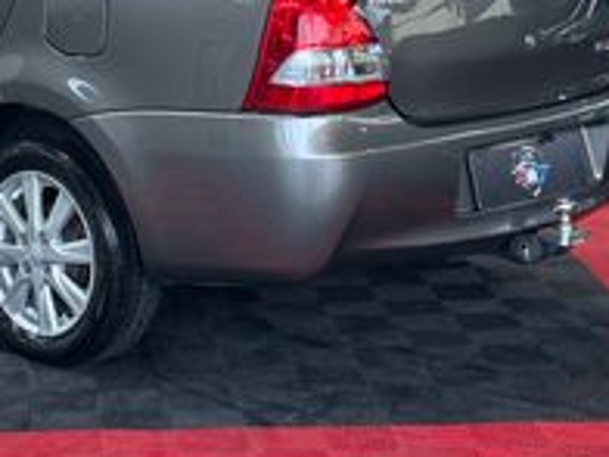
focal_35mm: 125
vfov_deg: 11.7
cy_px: -47
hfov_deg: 15.5
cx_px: 28
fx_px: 2199
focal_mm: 5.96
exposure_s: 1/120
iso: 40
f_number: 1.6
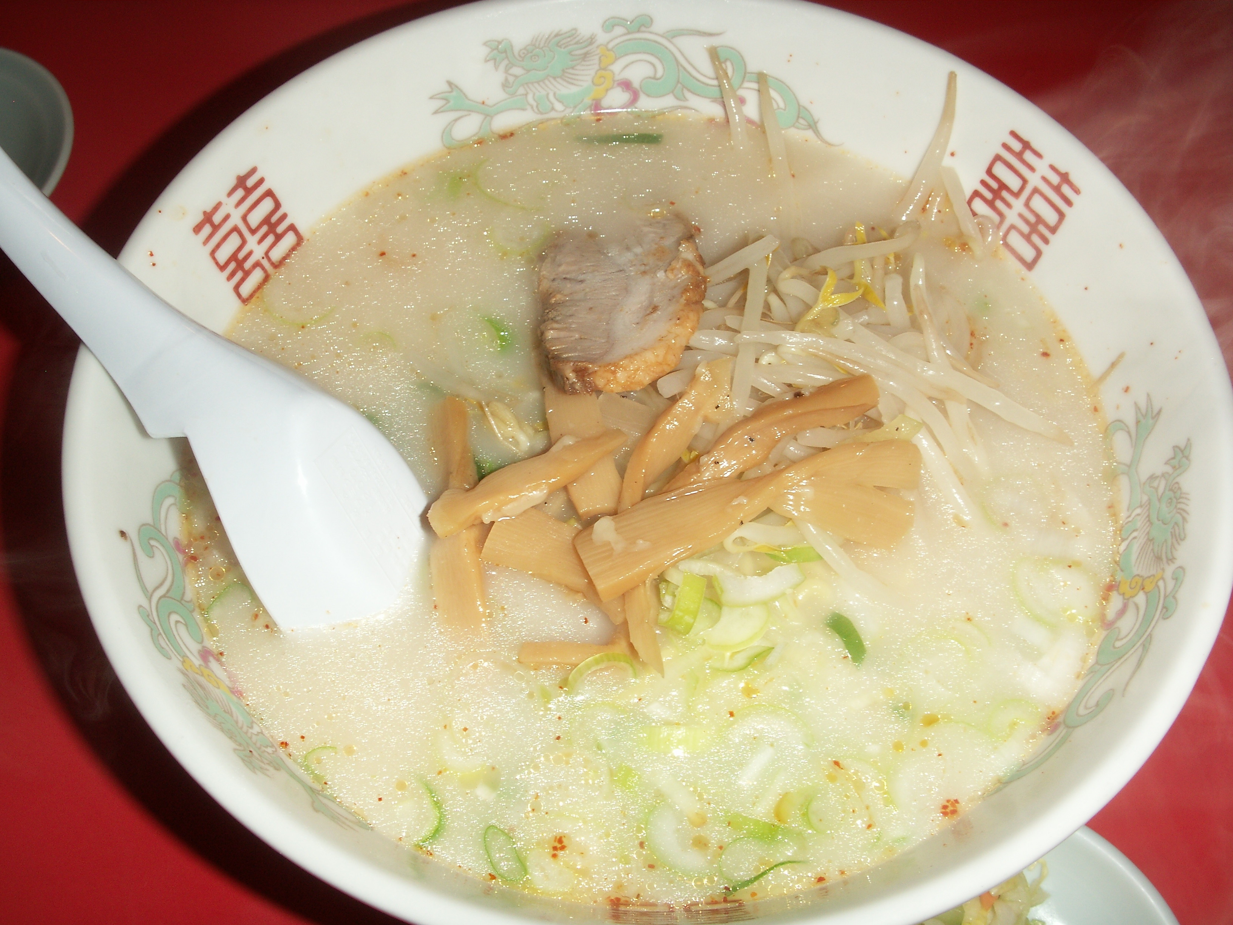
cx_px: 616
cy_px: 462
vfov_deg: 38.7
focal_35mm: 37
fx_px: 1318
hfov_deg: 50.1
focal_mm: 7.7
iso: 50
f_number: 7.1
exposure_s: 1/40
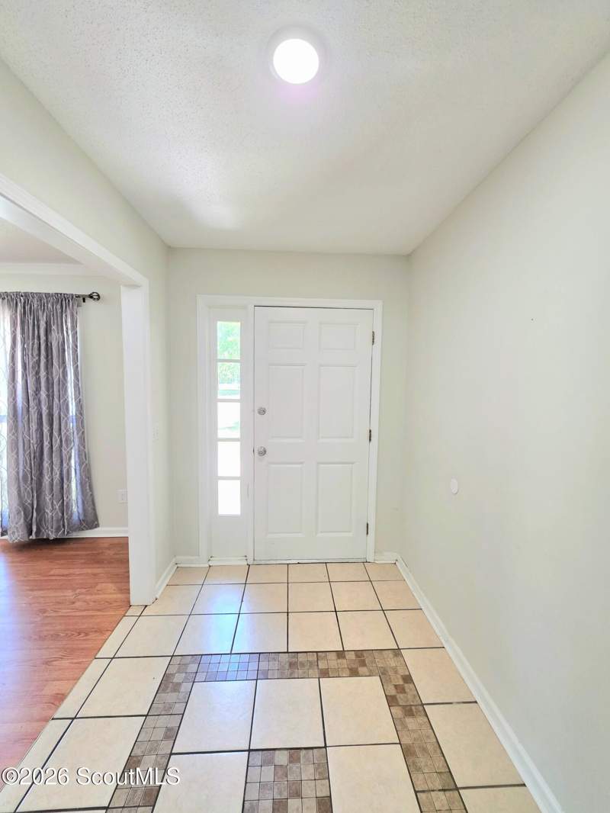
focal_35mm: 13
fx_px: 305
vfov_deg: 106.2
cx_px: 305
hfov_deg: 89.9
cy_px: 406
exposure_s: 1/120
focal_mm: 2.2
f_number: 1.9
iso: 160
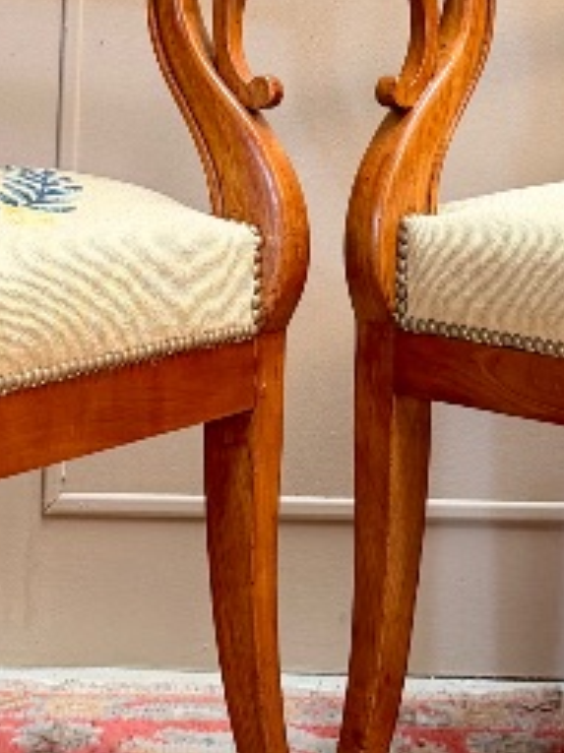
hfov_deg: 13.1
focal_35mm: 113
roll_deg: -1.3
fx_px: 2457
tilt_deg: +1.6
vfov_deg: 16.8
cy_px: -89
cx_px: 289
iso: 200
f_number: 1.78
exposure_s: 1/109
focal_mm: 6.76
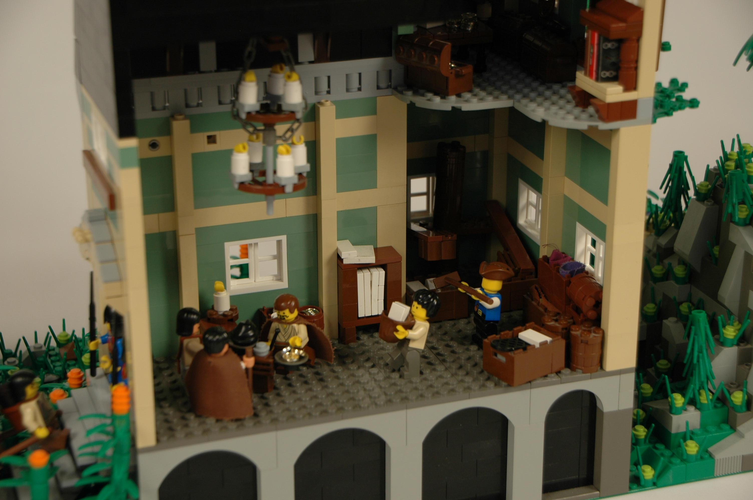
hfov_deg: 24.6
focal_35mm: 82
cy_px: 250
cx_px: 376
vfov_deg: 16.5
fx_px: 1724
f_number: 4.8
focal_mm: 55
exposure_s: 1/80
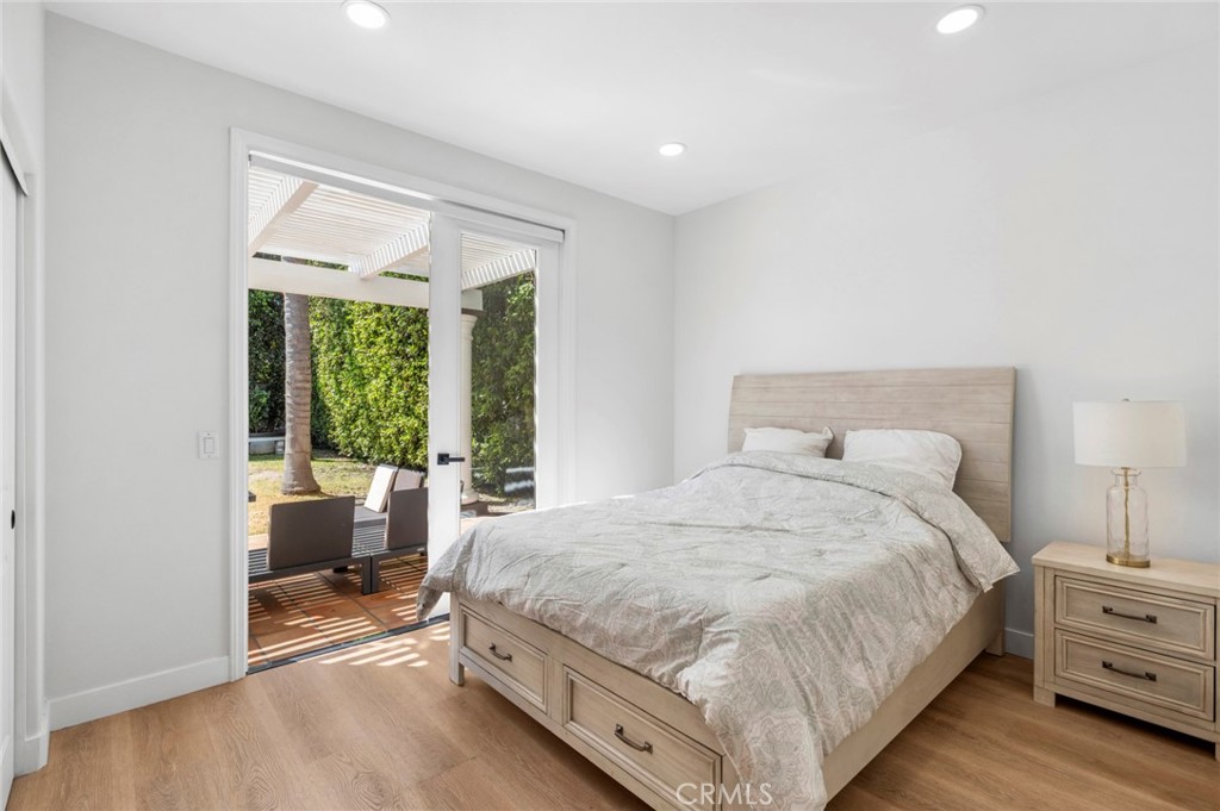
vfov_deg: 73.7
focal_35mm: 16
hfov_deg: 96.8
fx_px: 542
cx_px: 610
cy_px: 406
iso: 200
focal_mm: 16
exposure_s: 1/15
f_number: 9
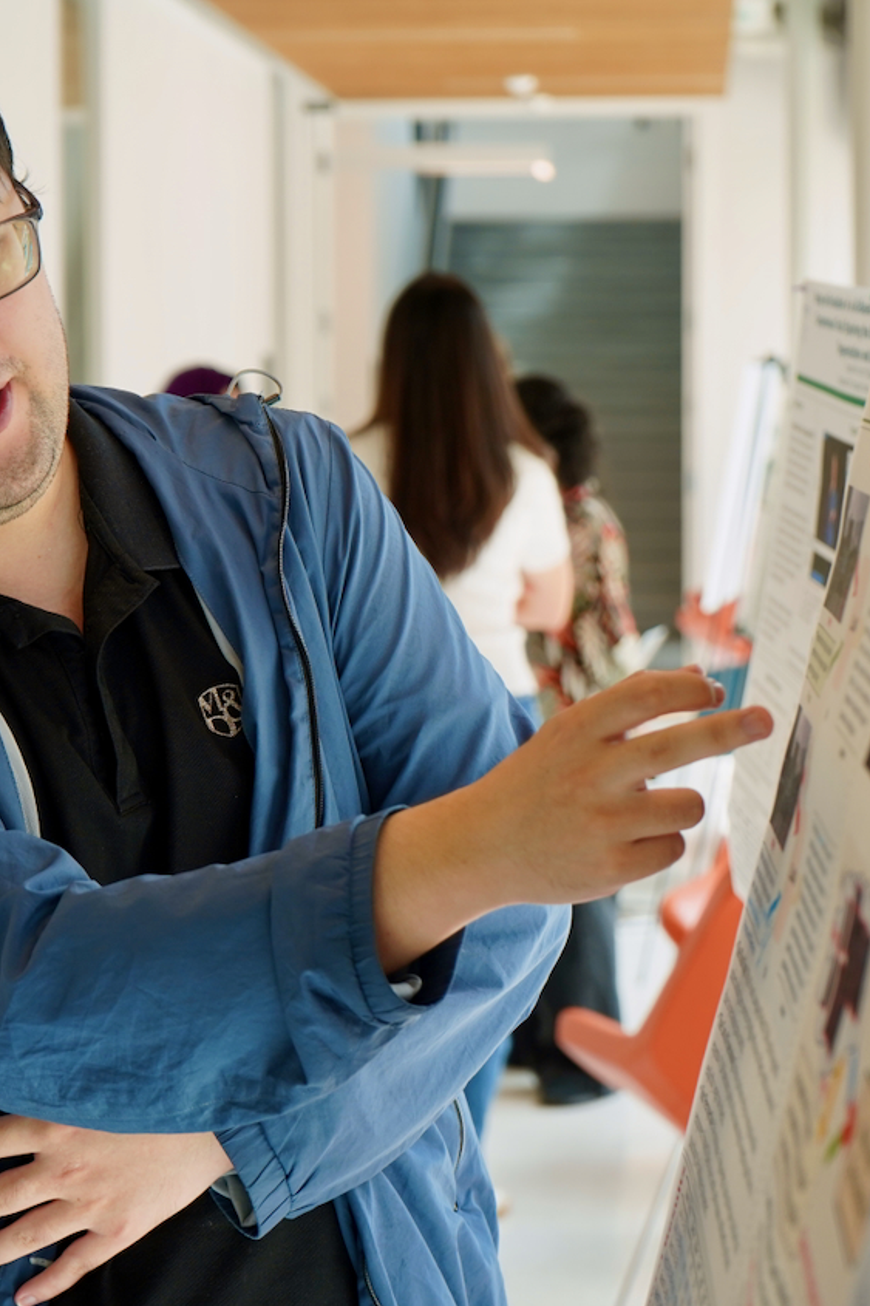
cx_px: 383
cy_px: 658
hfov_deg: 13.7
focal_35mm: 100
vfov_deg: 20.4
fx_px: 3626
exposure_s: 1/160
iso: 400
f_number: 5.6
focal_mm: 66
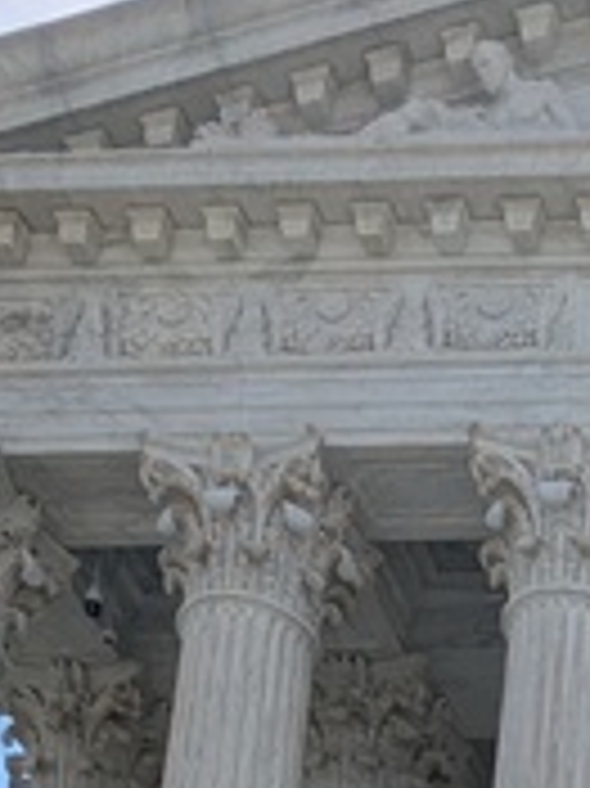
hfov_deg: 14.1
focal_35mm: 94
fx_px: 2139
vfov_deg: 15.7
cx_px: 1016
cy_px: 1648
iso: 43
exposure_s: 1/3205
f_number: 2.2
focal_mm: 2.35
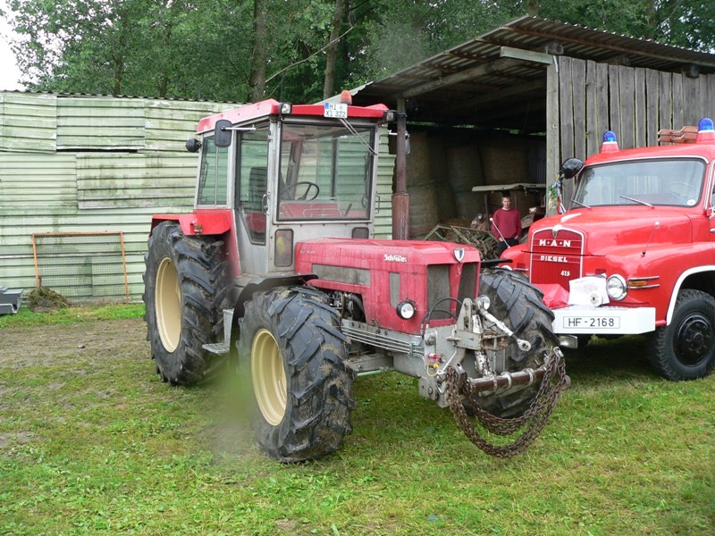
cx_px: 358
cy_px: 268
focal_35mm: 36
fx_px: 744
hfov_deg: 51.4
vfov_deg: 39.7
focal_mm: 6
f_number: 2.8
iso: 80
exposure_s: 1/60
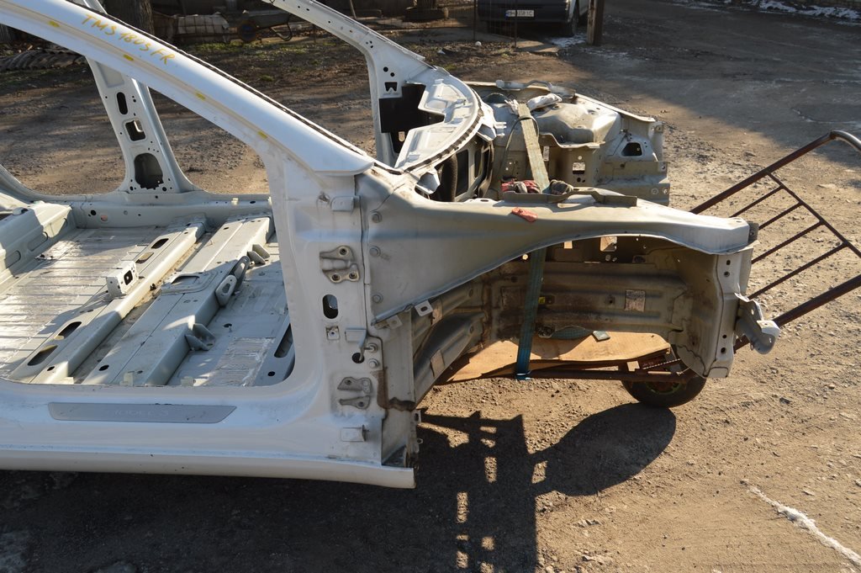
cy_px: 286
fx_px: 717
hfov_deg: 62.0
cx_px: 430
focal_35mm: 30
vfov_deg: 43.5
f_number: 8
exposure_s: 1/250
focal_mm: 20
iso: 100
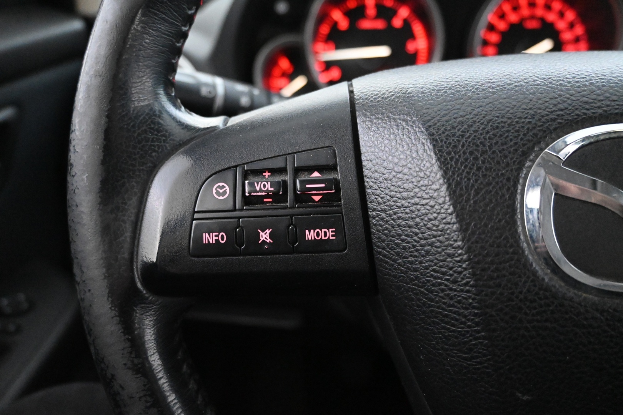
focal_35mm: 31
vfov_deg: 42.6
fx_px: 532
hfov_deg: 60.7
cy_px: 208
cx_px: 312
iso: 9000
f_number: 3.8
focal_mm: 20.5
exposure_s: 1/30
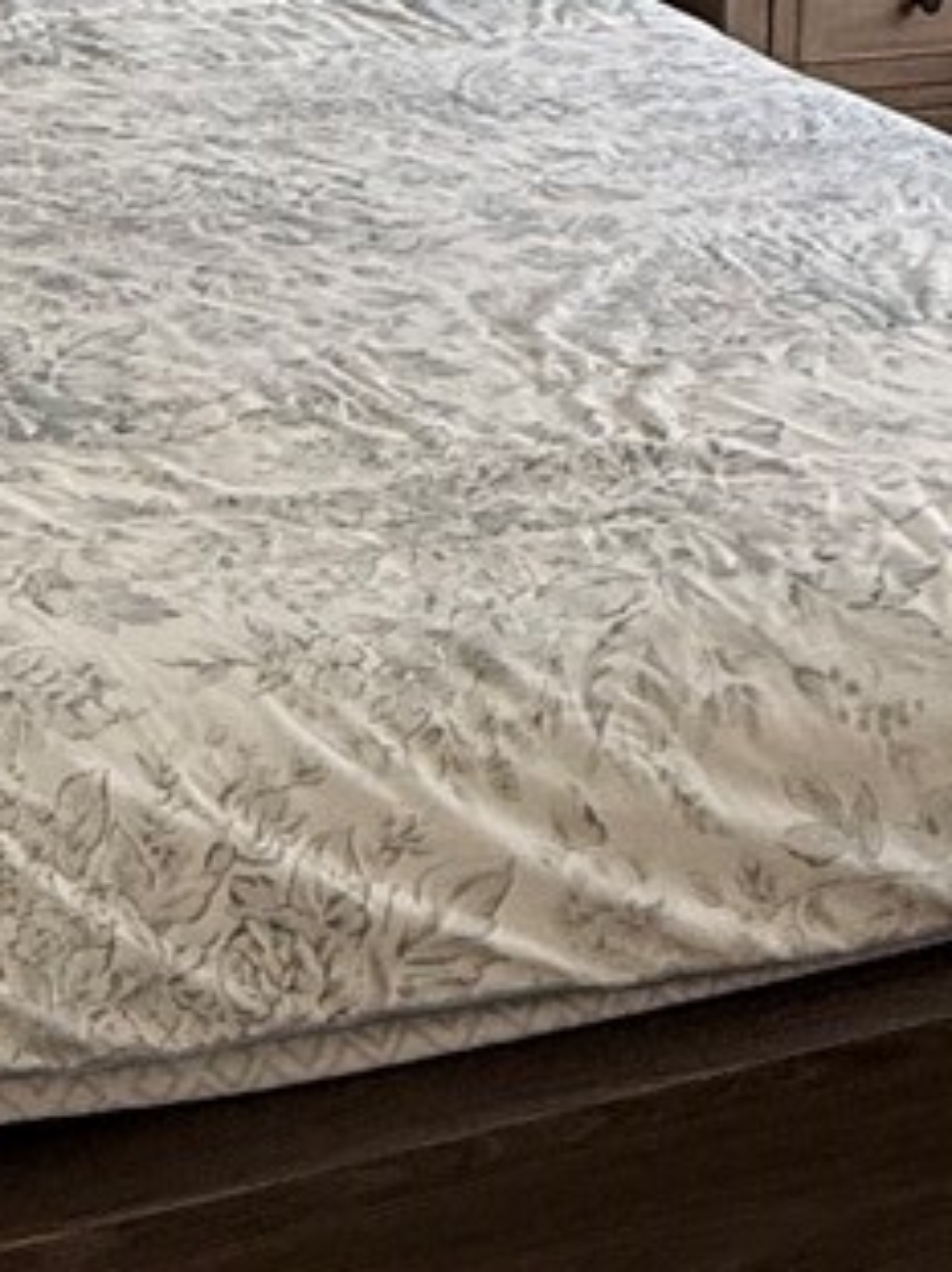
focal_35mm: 72
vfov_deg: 24.0
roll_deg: -1.7
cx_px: 233
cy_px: -344
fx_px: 2642
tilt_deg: -4.1
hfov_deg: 20.3
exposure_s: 1/99
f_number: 2.2
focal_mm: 2.22
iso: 160
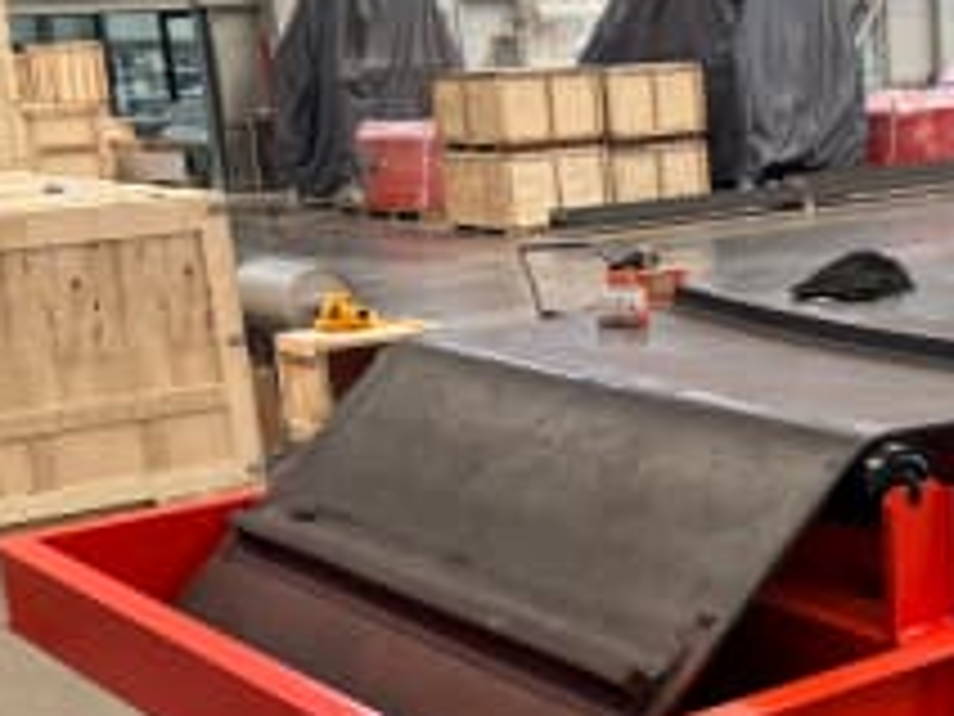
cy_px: 603
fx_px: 1874
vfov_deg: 21.3
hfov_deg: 27.6
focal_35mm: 68
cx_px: 837
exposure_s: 1/121
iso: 125
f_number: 1.78
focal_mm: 6.76
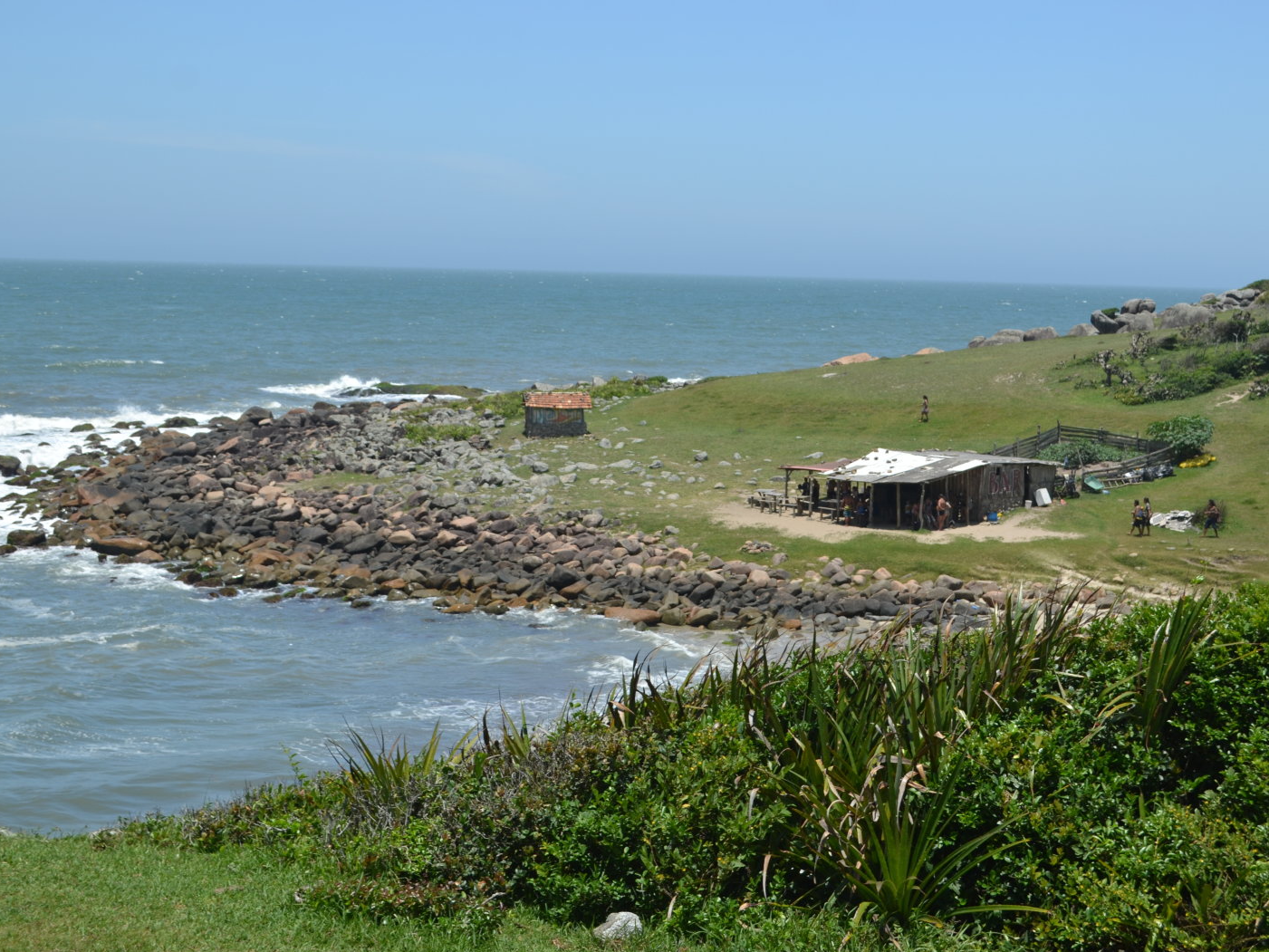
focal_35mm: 56
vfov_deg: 26.1
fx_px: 2053
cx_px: 678
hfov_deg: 34.3
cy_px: 475
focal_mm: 34
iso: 100
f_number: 7.1
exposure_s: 1/200
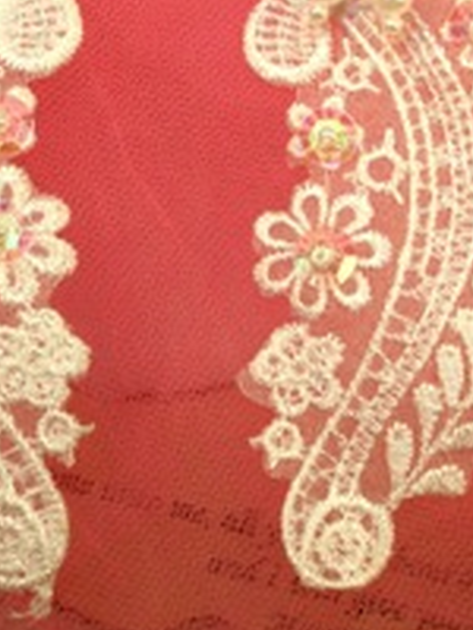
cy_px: -104
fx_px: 1640
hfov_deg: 16.4
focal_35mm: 90
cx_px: 156
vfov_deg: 20.5
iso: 80
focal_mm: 6.5
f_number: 4.1
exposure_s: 1/180
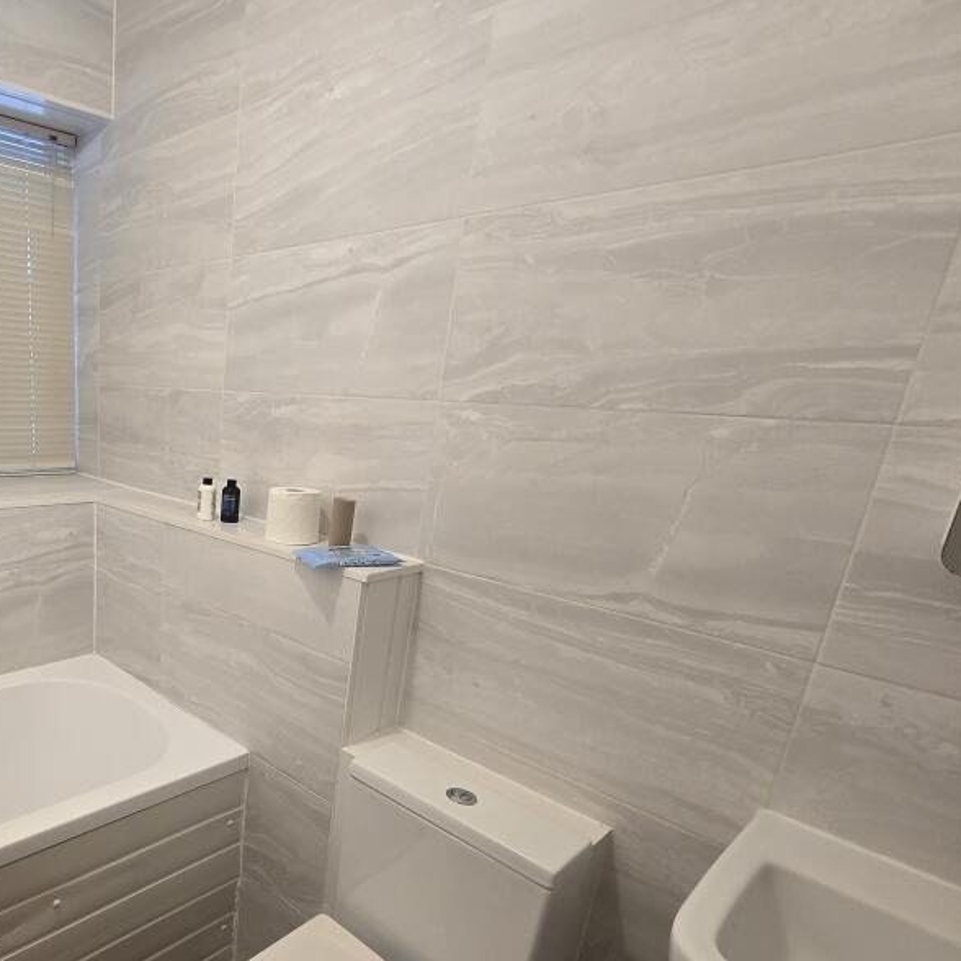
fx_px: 628
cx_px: 185
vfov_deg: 73.6
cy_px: 597
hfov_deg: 67.4
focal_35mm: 20
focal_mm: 2.2
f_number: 2.2
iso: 125
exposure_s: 1/60
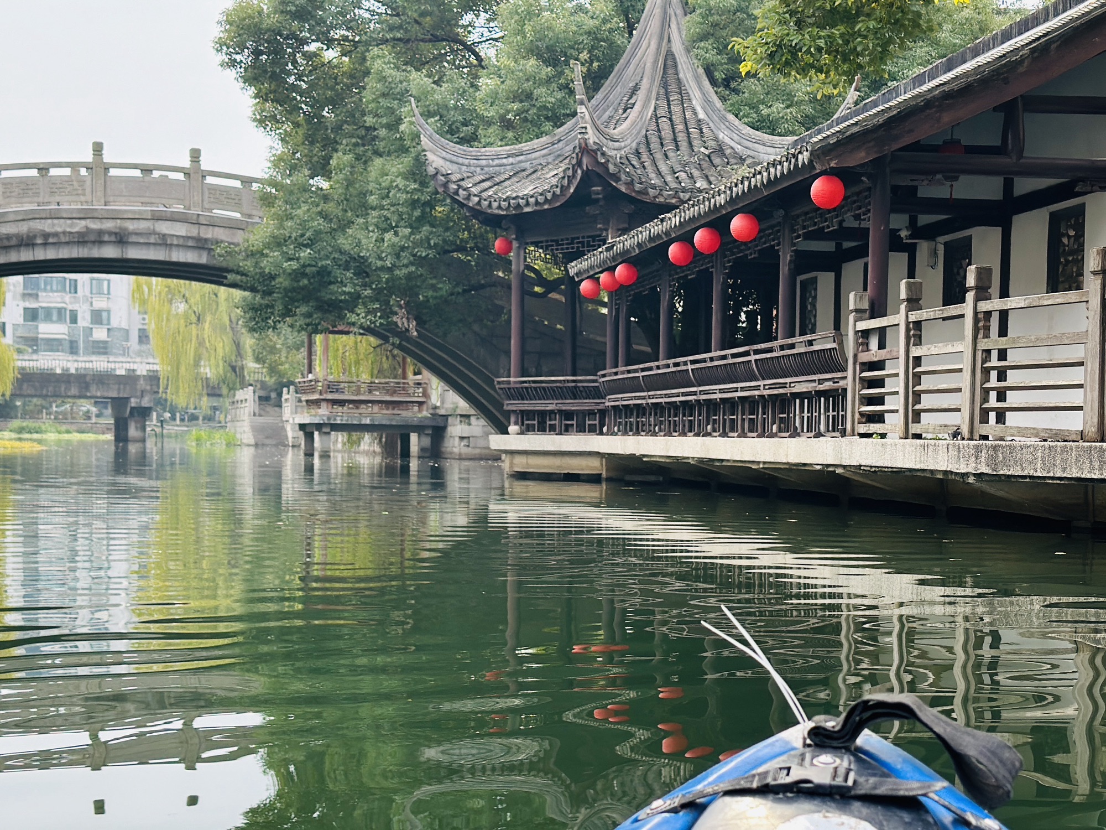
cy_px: 415
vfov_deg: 30.3
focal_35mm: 48
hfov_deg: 39.7
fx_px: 1534
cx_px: 553
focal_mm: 6.86
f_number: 1.78
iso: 80
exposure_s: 1/823
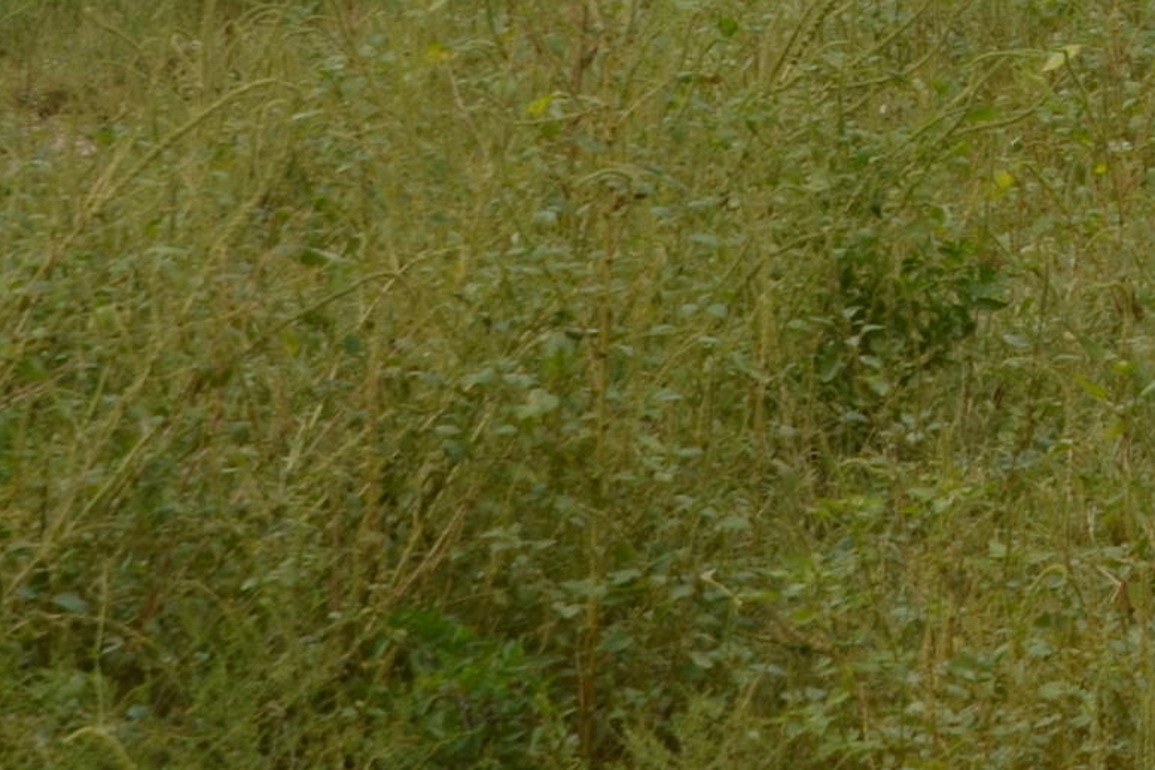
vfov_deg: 6.7
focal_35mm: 203
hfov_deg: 9.6
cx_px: 2091
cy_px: -454
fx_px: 6509
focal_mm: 35
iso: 100
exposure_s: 1/200
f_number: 9
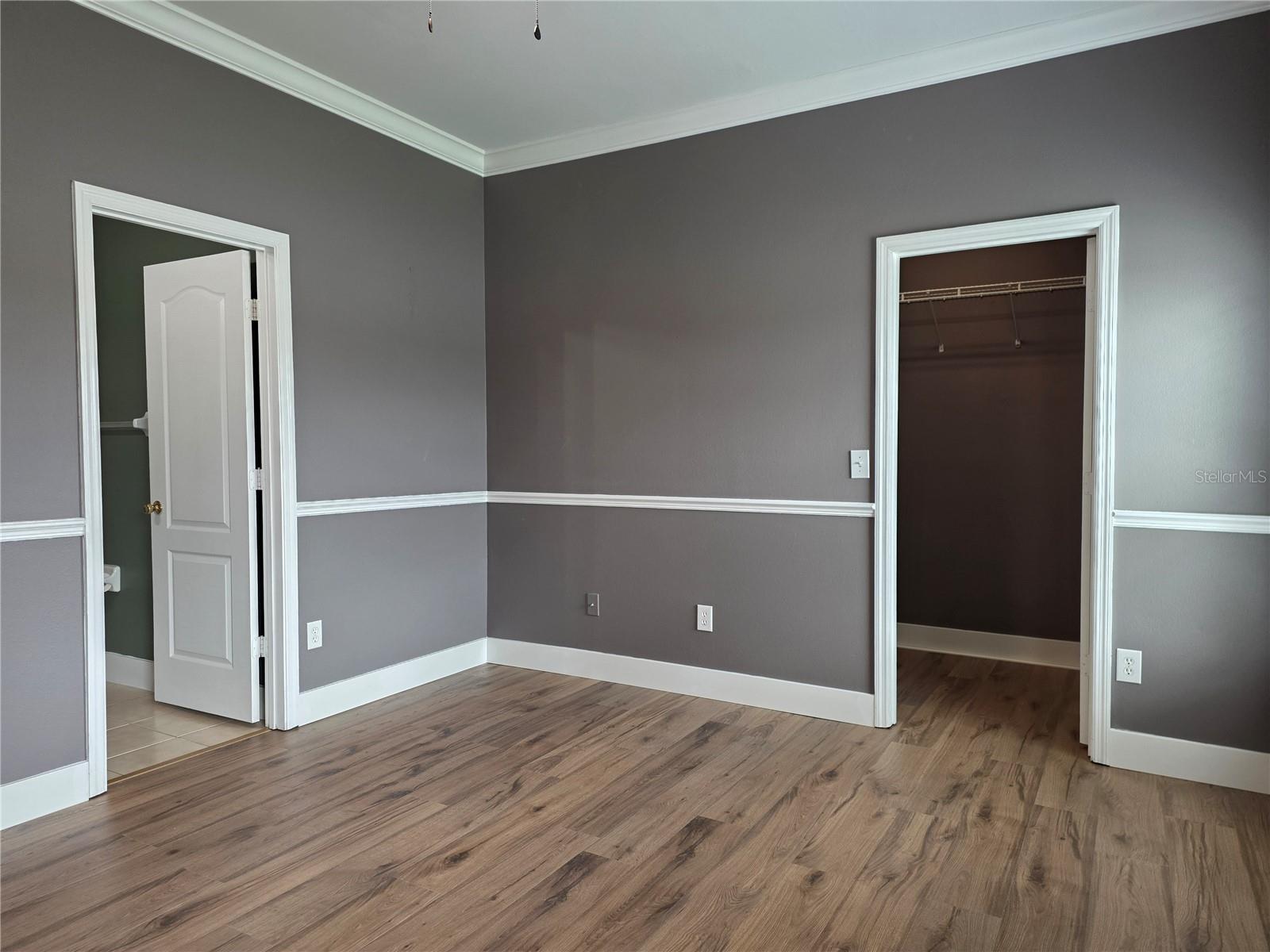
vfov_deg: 58.9
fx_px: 844
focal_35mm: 23
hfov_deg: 73.9
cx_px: 635
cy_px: 476
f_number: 1.7
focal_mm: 6.3
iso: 250
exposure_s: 1/120
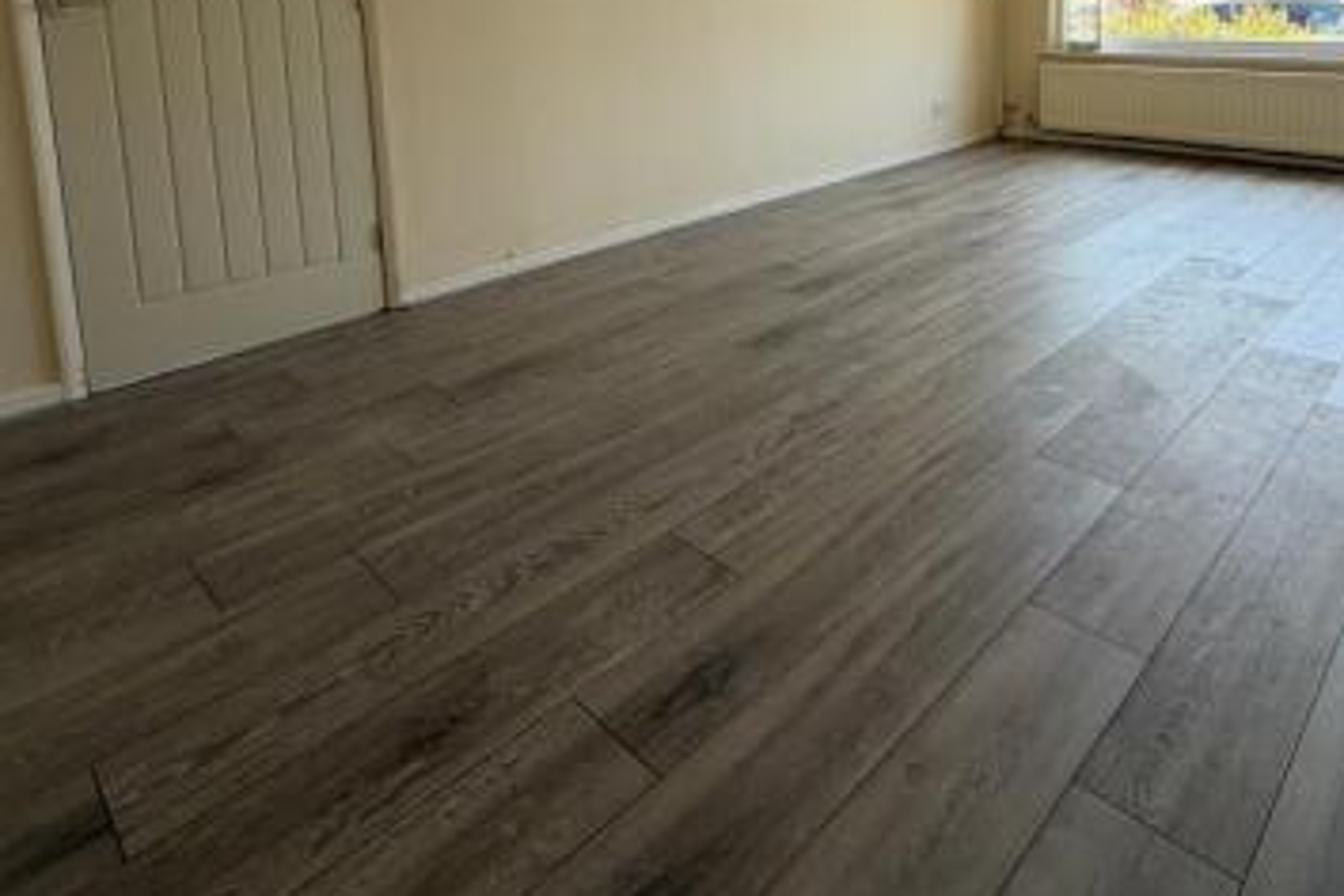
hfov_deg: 73.3
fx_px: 896
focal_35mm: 24
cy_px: 104
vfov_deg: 48.1
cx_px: 773
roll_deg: +2.3
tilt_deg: -7.4
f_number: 2.2
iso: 64
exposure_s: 1/121
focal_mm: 2.22
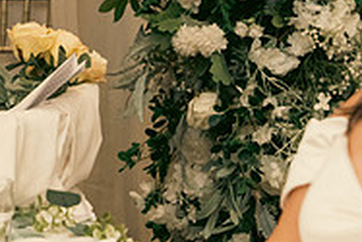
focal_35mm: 217
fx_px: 2184
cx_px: -134
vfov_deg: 6.3
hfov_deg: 9.3
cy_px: -113
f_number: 3.5
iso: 2500
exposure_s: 1/160
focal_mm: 70
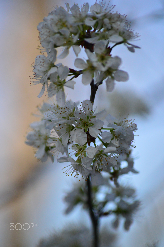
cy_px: 124
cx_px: 82
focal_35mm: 300
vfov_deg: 6.9
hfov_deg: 4.6
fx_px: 2053
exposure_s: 1/4000
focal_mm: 200
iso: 1800
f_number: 5.6
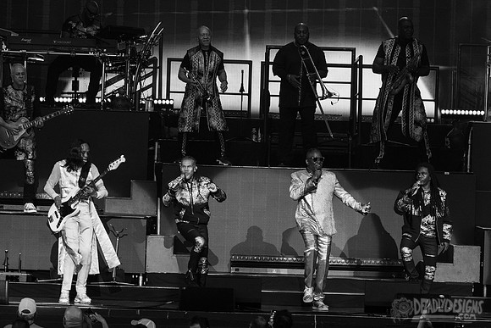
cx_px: 277
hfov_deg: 7.1
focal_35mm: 289
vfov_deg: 4.8
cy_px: 118
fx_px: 3949
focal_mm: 220
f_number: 5.3
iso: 1000
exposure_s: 1/640
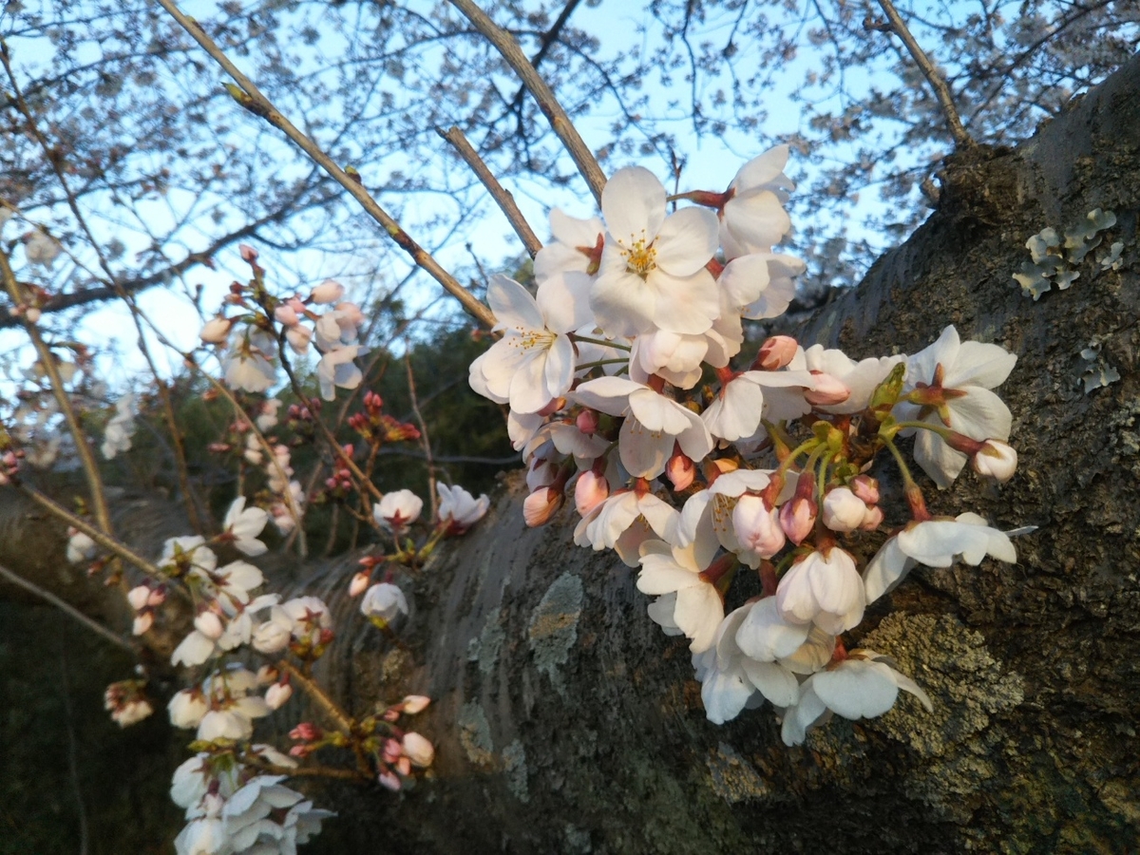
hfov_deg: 60.0
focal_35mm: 30
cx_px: 570
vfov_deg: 46.8
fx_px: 988
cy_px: 428
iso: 64
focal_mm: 4
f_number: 2.2
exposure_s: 1/120
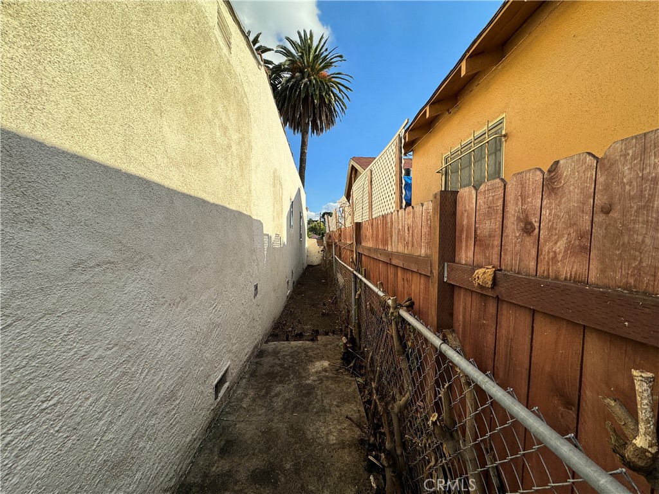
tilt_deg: -0.3
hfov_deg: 102.1
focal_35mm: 14
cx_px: 330
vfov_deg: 85.7
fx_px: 267
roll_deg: +0.1
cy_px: 247
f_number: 2.2
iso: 40
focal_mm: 2.22
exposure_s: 1/1506
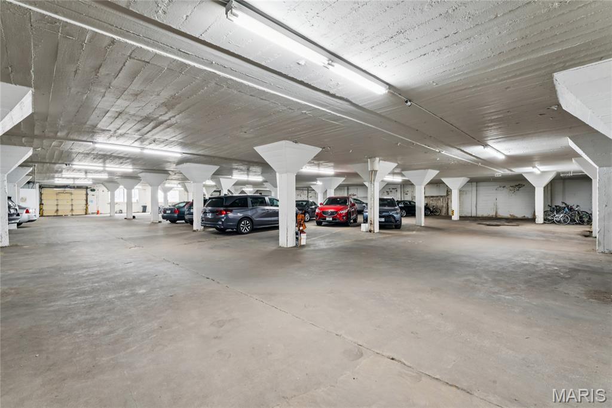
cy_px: 204
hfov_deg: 96.0
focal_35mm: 16
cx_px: 306
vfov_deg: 73.0
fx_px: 275
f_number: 13
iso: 200
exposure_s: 1
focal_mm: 16.2
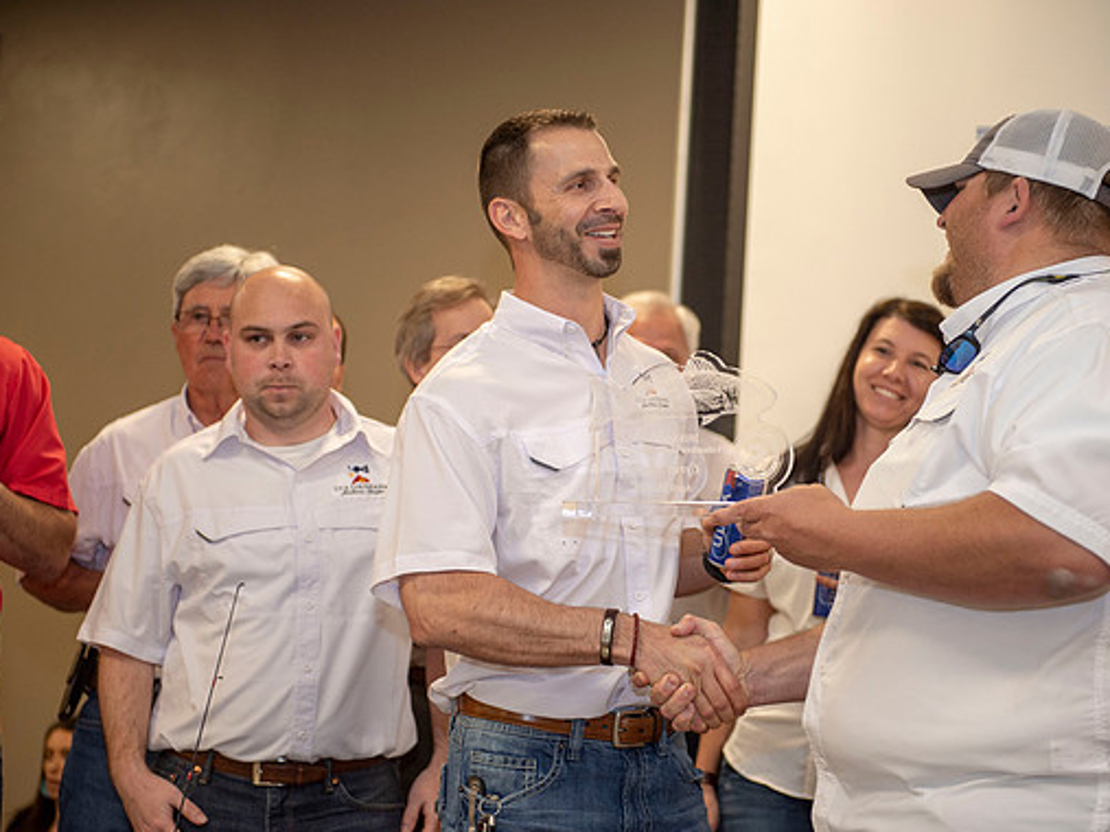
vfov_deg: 19.1
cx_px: 587
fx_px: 2469
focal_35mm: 77
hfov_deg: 25.3
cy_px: 420
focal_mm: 70
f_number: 2.8
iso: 800
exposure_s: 1/125
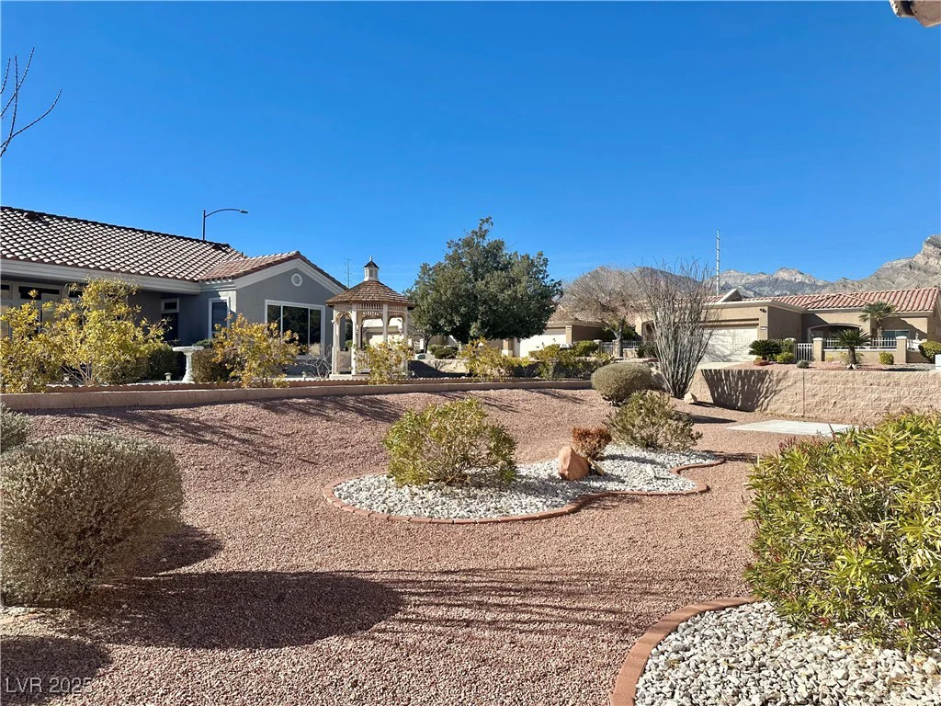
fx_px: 652
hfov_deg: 71.6
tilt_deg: +0.3
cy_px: 353
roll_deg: -0.7
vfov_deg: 56.8
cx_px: 470
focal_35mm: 24
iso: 80
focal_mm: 6.86
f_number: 1.78
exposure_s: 1/5000
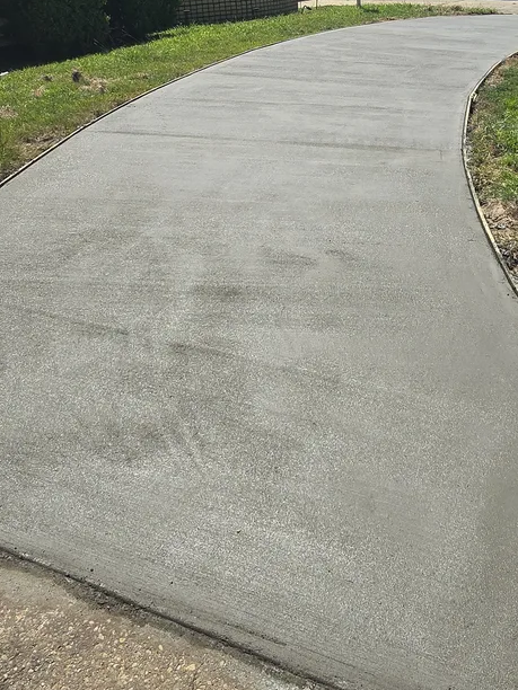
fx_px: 678
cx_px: 361
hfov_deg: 41.0
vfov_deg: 52.6
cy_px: 213
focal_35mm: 34
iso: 50
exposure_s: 1/3001
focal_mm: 2.2
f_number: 2.2
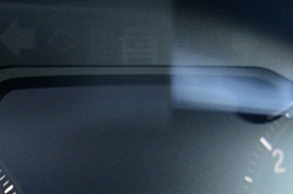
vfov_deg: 8.7
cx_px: 35
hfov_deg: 13.3
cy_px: 254
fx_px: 1251
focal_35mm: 154
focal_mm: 24
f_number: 4
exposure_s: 1/13
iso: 800
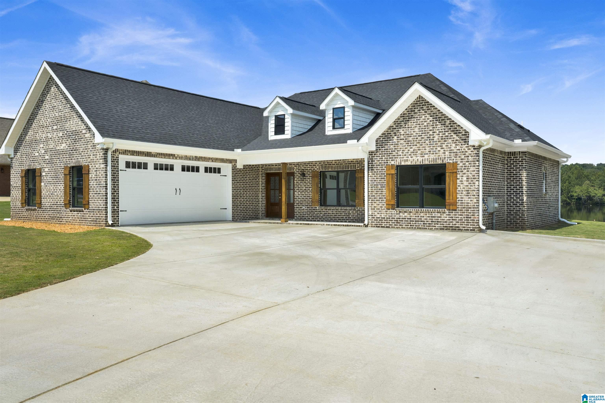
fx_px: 487
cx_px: 302
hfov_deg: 63.7
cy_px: 202
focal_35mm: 29
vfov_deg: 45.0
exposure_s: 1/320
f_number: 10
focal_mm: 29
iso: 125
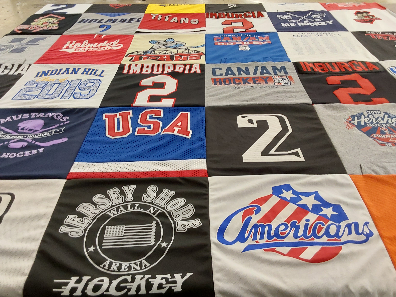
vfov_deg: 49.7
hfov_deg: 63.4
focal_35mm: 28
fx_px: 320
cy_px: 148
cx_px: 198
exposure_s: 1/60
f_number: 1.9
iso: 160
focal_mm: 2.91
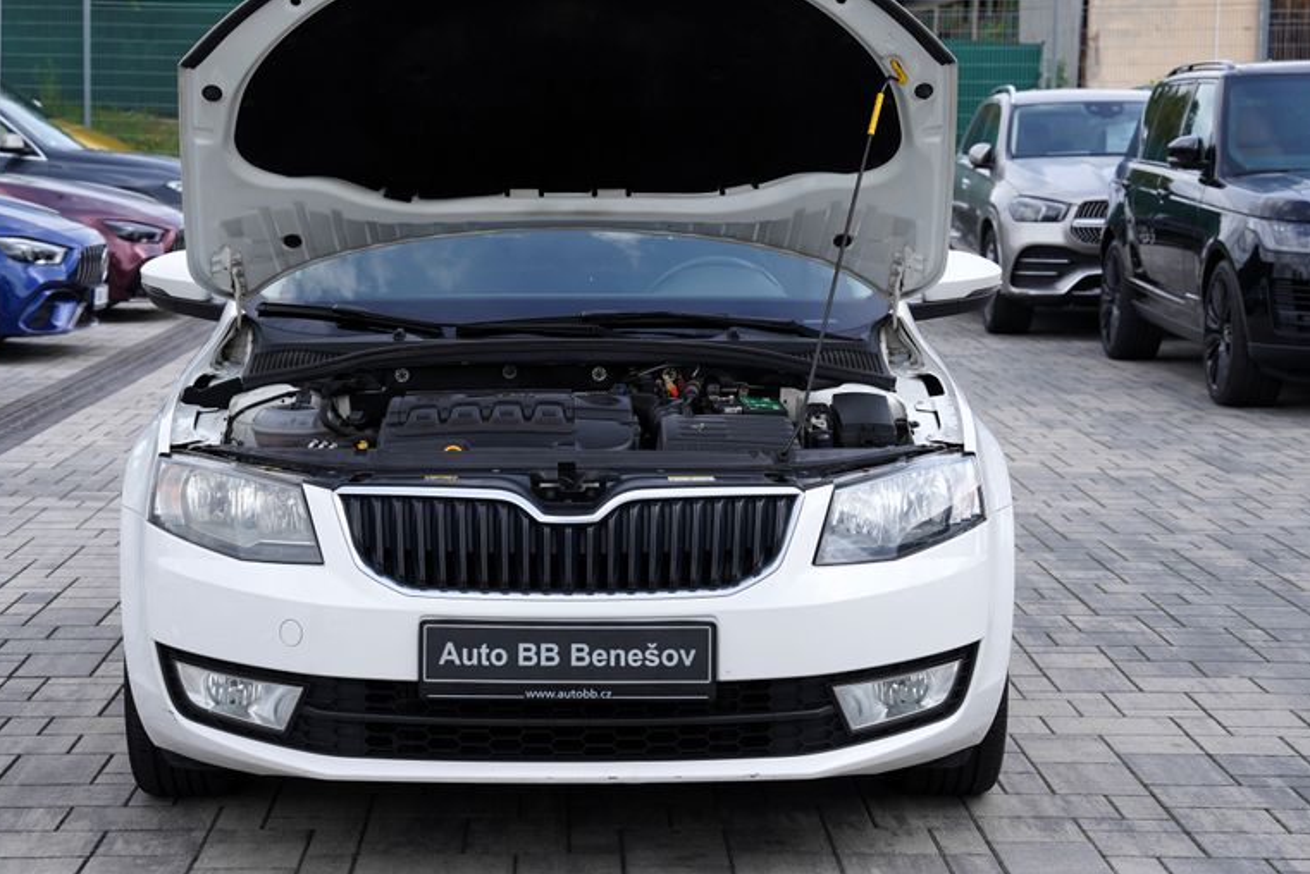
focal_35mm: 78
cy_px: 391
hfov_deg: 26.0
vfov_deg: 17.5
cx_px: 585
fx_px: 2839
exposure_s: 1/250
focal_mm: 58
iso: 100
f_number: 5.6
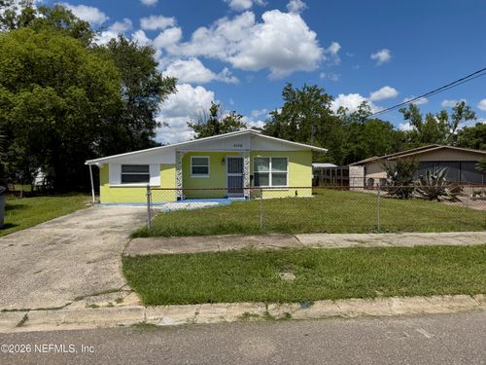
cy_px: 182
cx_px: 243
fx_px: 337
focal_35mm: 24
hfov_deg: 71.6
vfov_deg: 56.8
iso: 80
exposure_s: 1/7353
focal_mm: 6.76
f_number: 1.78
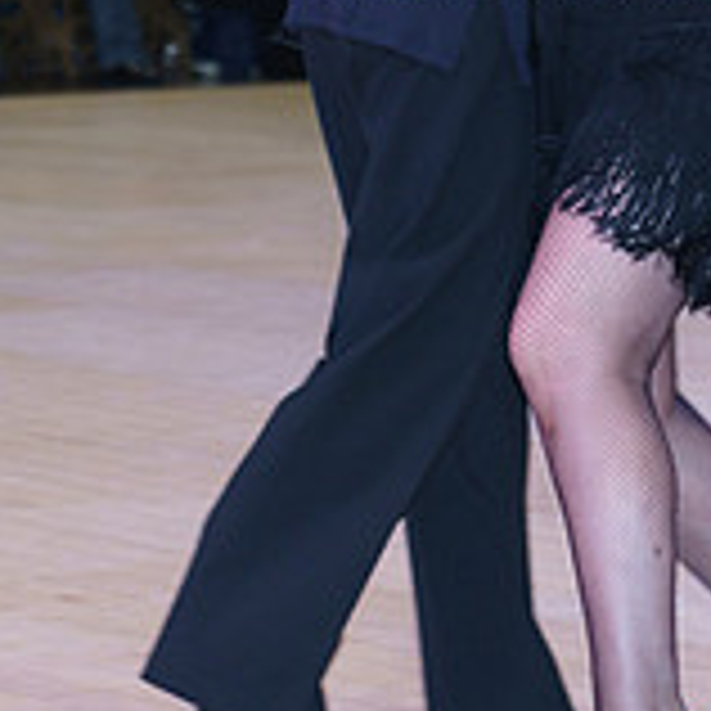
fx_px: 5972
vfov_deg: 6.8
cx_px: 561
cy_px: -145
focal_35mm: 257
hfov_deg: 6.8
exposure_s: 1/200
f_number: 2.8
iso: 400
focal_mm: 70
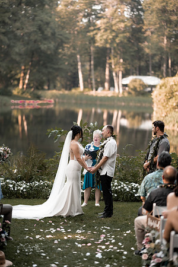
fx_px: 630
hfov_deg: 16.1
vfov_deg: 23.9
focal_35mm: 85
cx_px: 89
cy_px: 134
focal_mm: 85
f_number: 1.4
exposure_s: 1/640
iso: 100
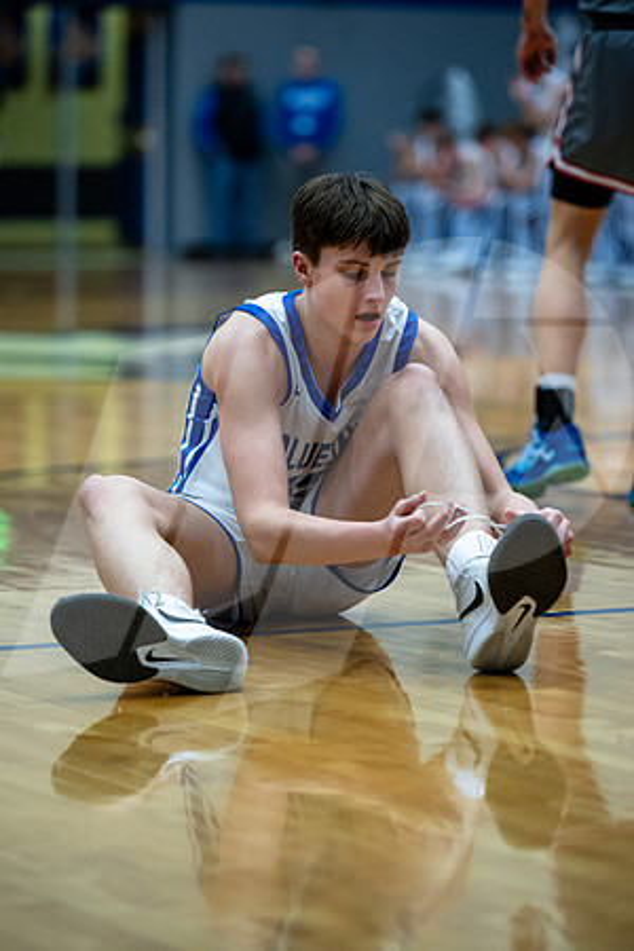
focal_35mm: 150
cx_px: 317
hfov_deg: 9.1
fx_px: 3962
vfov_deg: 13.7
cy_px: 476
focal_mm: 150
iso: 5000
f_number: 2.8
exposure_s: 1/1000
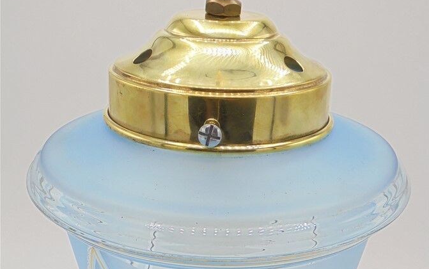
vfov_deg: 23.0
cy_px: 268
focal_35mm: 54
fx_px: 632
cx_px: 215
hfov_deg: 37.5
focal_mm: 6.9
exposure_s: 1/250
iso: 100
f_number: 4.2
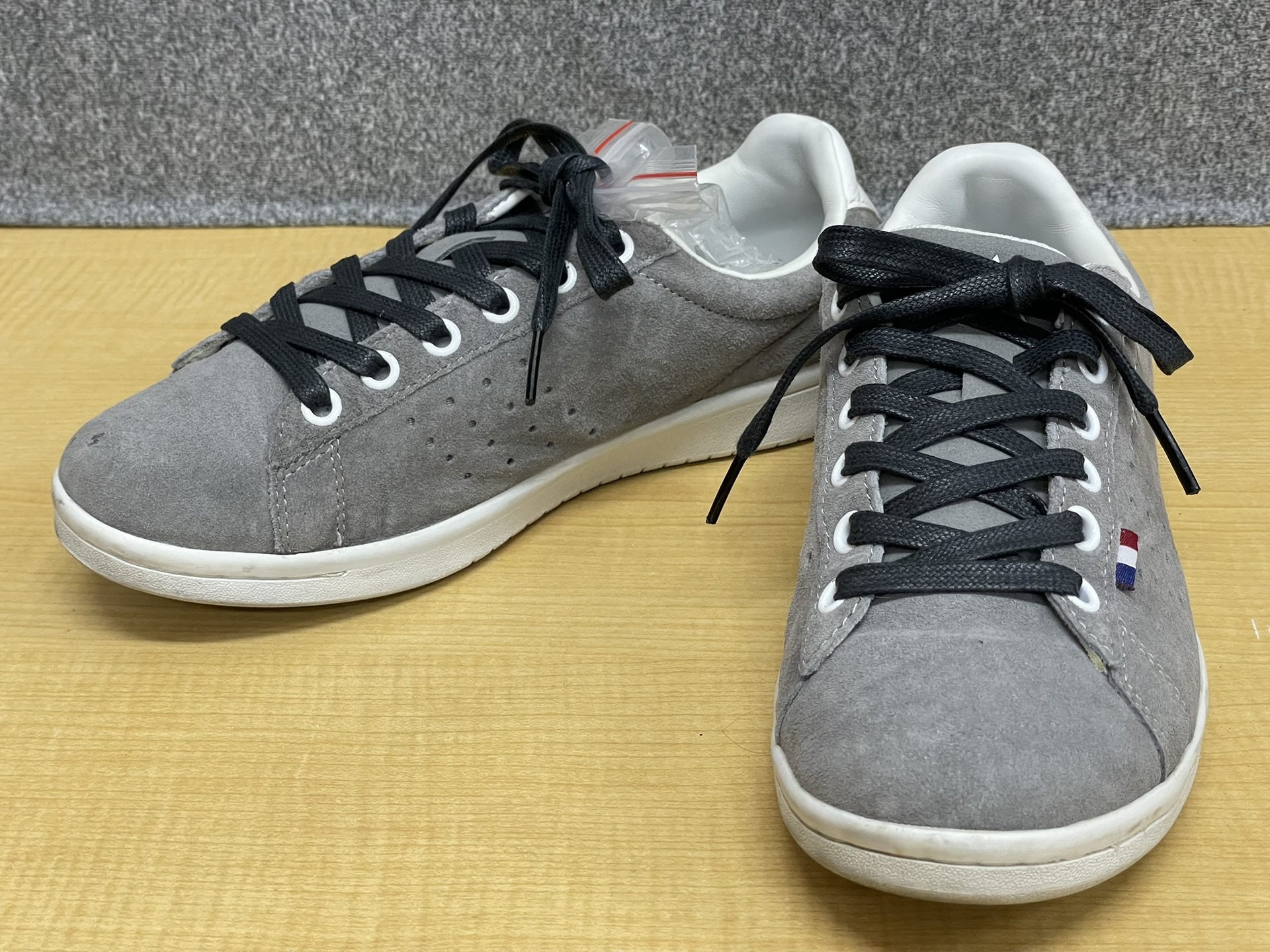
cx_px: 635
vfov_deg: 28.0
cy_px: 476
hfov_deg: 36.8
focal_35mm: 52
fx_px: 1908
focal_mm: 6
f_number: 2
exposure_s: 1/99
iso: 160
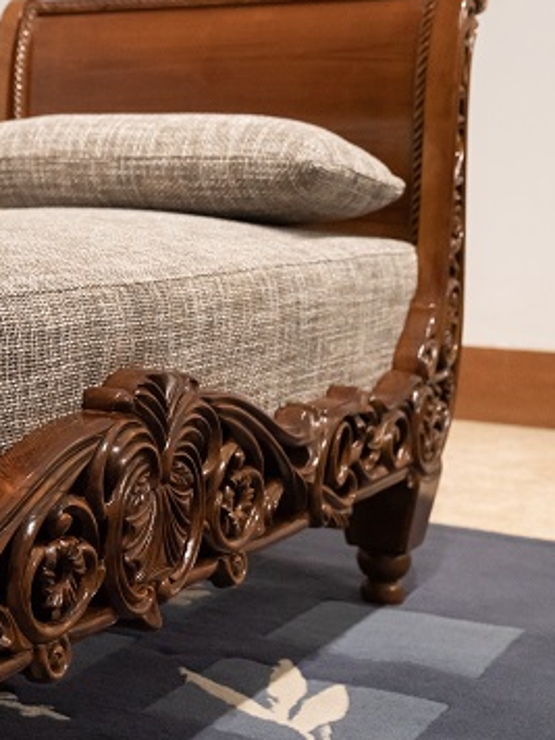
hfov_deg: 20.0
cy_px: 310
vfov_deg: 28.5
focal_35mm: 68
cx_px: -148
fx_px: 1454
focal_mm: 36
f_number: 5.6
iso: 3200
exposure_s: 1/125
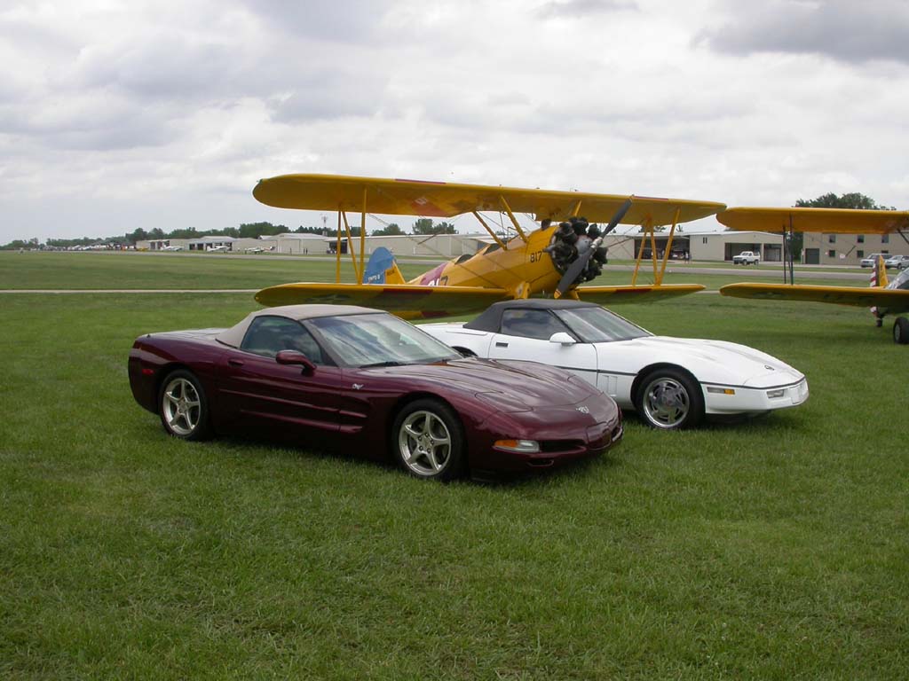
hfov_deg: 49.0
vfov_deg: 37.7
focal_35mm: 38
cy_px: 340
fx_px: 998
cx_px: 454
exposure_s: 1/314
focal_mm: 7.85
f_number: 6.7
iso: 100
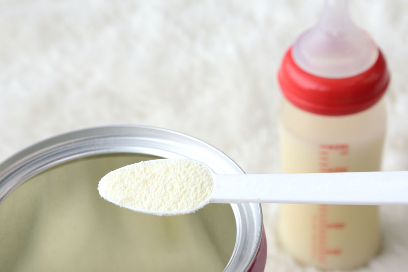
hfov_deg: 20.4
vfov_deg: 13.7
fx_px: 1134
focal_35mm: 100
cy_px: 136
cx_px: 204
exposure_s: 1/80
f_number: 10
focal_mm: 100
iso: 640
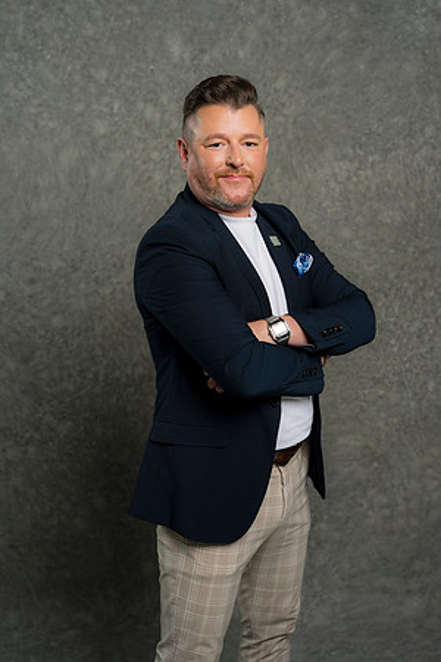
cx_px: 220
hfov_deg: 24.6
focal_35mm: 55
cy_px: 331
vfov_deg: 36.2
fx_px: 1011
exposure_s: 1/160
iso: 125
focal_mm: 55
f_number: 4
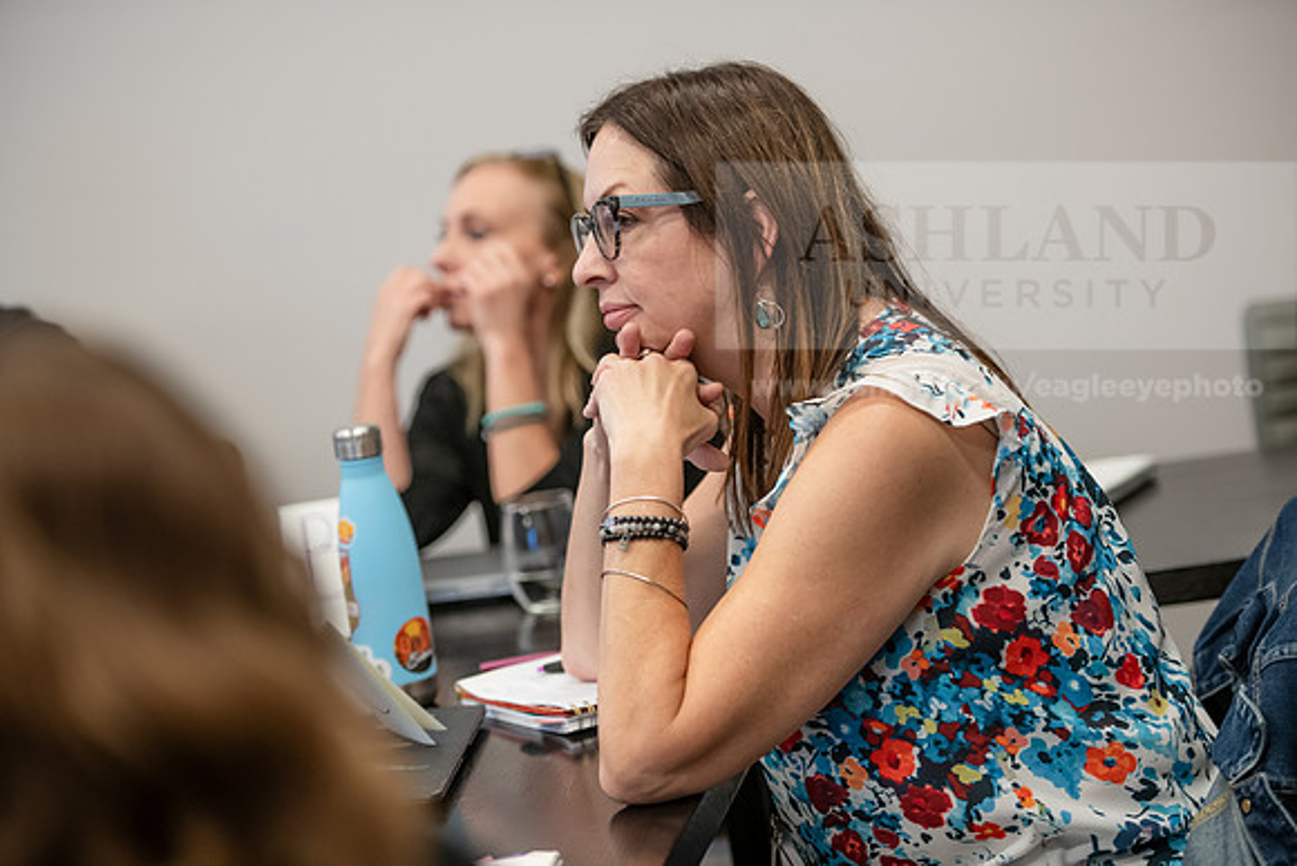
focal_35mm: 102
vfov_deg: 13.4
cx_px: 648
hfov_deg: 20.0
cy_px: 433
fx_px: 3676
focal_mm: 102
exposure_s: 1/200
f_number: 2.8
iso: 1000
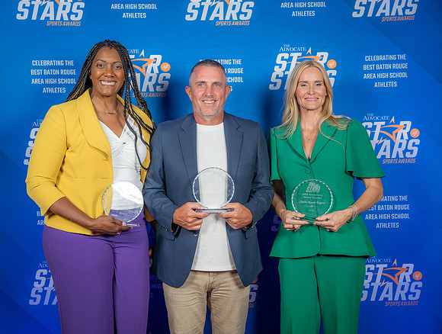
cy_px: 167
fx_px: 653
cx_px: 192
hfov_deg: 37.3
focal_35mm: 51
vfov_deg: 28.7
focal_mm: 47
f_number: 2.8
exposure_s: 1/50
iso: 320
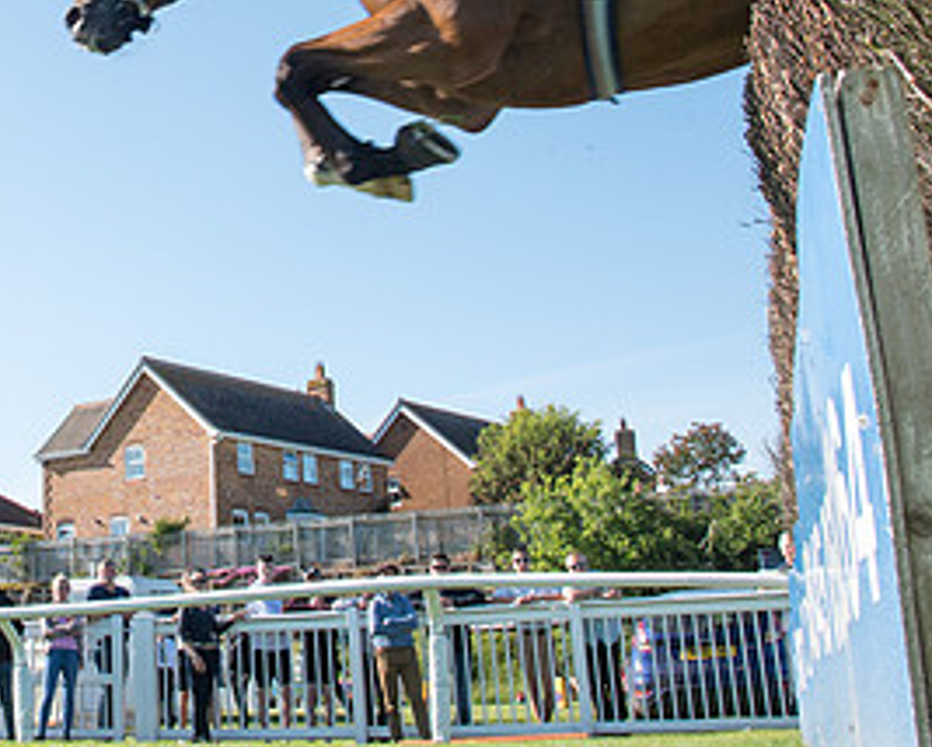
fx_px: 1573
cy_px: 115
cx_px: -2
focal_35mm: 57
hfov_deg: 30.6
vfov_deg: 26.1
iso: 500
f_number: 8
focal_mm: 24
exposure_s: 1/800
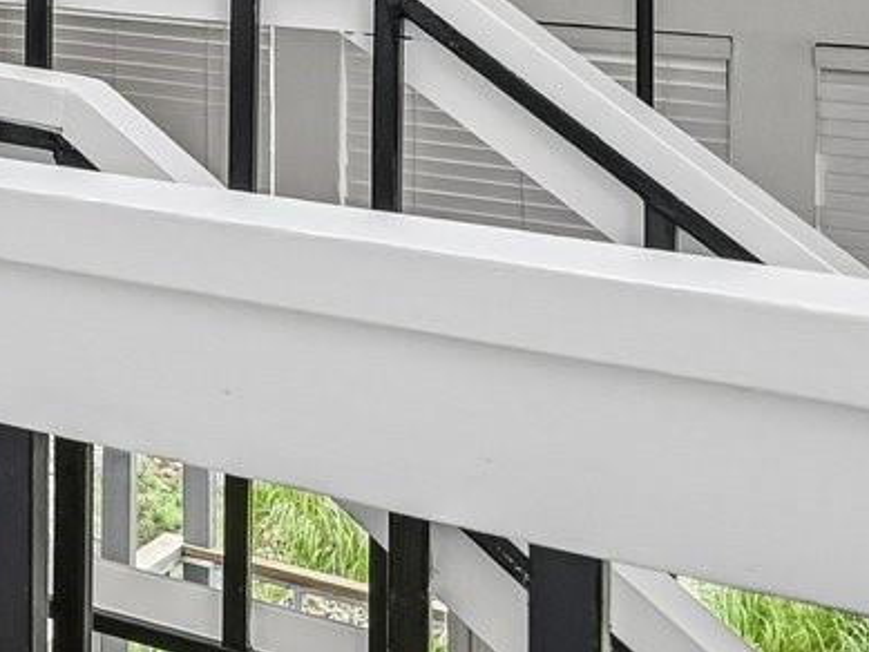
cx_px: -1311
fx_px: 2034
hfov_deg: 14.2
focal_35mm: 81
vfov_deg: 16.9
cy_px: -251
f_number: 8
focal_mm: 16
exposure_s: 1/60
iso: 400
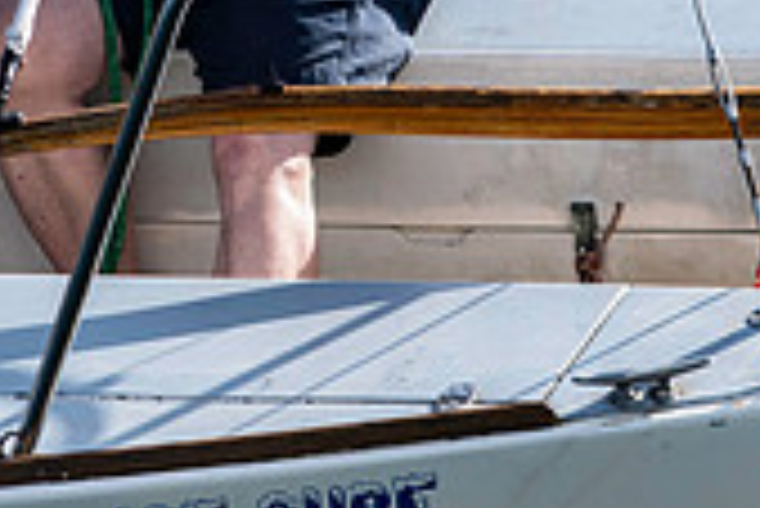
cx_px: 148
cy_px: -173
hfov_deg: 1.3
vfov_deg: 0.9
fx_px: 33954
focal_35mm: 1607
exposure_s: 1/2500
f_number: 5
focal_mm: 300
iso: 200
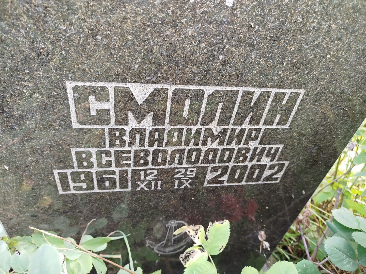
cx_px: 183
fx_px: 254
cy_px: 137
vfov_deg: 56.8
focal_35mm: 24
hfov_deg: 71.6
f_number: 1.7
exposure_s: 1/50
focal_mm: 5.31
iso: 125
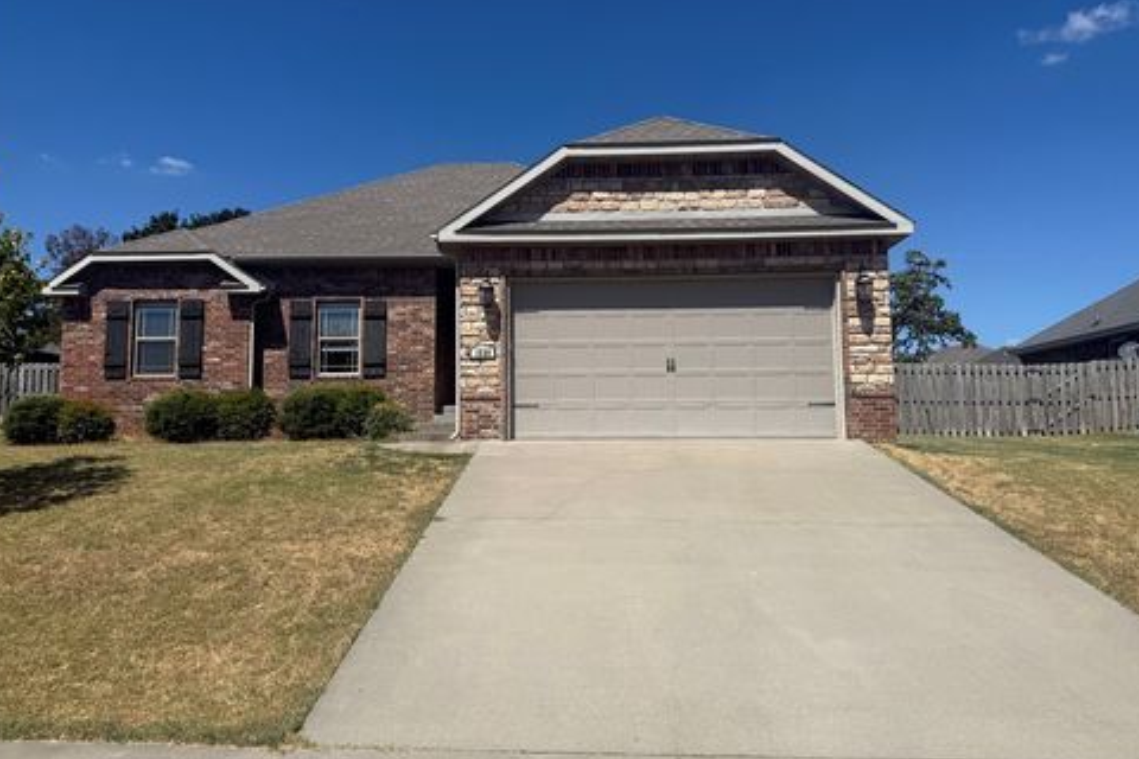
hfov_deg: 69.4
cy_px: 352
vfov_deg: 49.5
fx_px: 823
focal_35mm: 26
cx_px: 572
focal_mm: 6.76
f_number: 1.78
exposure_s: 1/6711
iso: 80
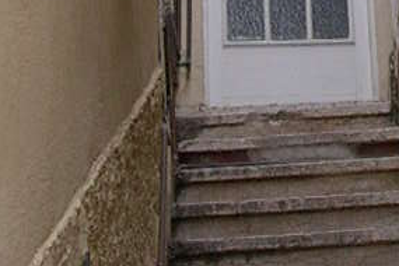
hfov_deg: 12.2
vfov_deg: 7.7
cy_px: -336
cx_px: 344
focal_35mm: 168
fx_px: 1862
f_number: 2.9
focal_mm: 6.7
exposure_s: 1/215
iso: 70
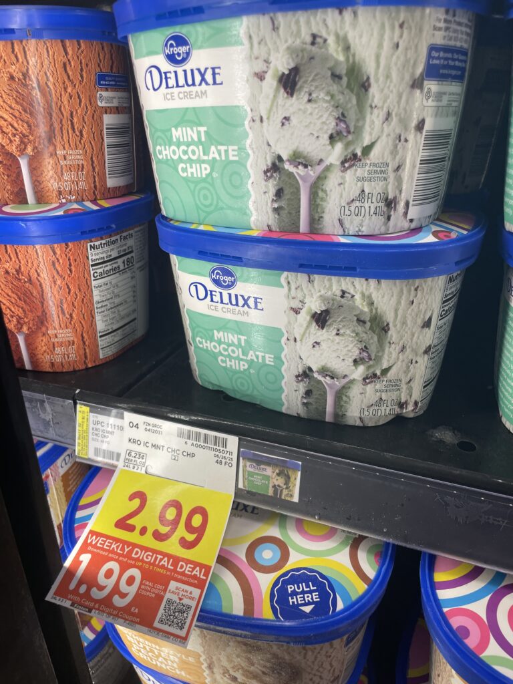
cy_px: 342
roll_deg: +1.5
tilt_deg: -24.9
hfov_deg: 53.1
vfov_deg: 67.3
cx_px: 256
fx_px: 514
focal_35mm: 26
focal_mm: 4.2
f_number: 1.6
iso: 50
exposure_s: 1/120
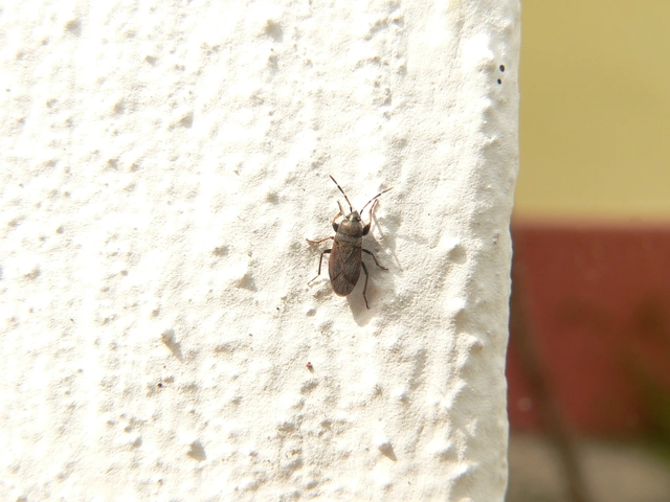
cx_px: 335
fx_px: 1394
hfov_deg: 27.0
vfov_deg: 20.4
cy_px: 251
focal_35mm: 72
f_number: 5.6
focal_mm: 12
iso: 100
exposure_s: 1/200
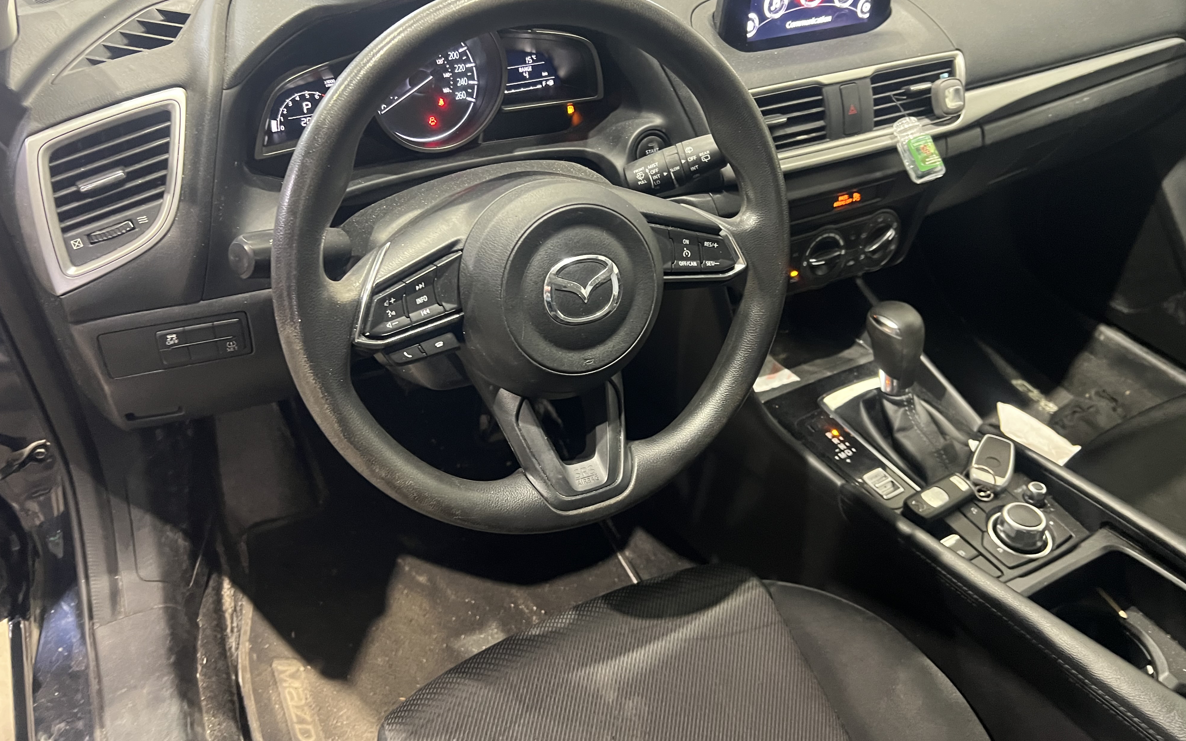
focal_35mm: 28
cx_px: 600
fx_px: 905
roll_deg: -1.9
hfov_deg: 66.5
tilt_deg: -34.8
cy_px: 313
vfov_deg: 44.4
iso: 500
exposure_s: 1/40
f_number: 1.5
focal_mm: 5.7
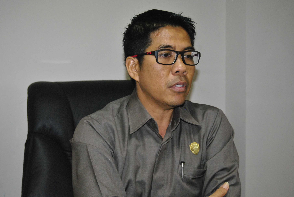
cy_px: 98
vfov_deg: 23.9
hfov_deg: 35.0
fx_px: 466
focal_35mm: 57
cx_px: 147
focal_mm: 38
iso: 1600
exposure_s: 1/60
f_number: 5.6
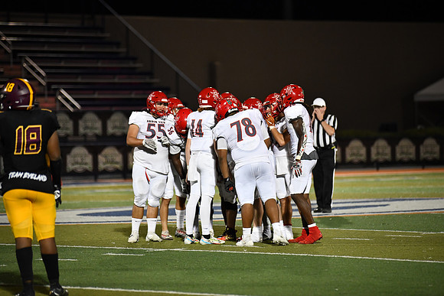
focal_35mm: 200
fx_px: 2467
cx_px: 222
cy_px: 148
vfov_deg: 6.9
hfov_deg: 10.3
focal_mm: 200
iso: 3200
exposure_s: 1/1250
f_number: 2.8
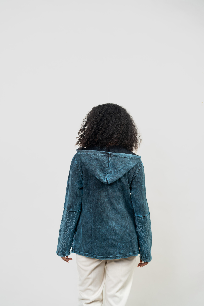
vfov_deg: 26.3
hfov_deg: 17.7
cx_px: 102
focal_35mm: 77
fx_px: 654
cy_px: 153
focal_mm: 77
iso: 200
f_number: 4
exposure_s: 1/200
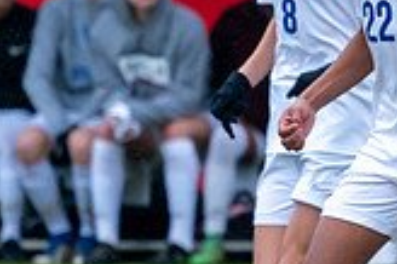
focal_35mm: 2030
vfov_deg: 0.7
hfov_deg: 1.0
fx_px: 22364
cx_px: 787
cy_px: 166
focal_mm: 327
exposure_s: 1/800
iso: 2500
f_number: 5.6
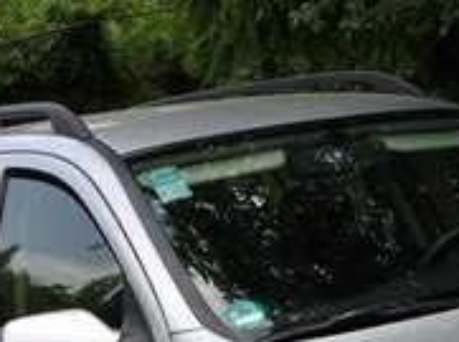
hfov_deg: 18.3
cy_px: 505
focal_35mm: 106
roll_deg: +2.2
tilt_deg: -17.3
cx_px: 401
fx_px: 1403
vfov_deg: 13.2
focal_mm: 4.15
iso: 32
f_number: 2.2
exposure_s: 1/892
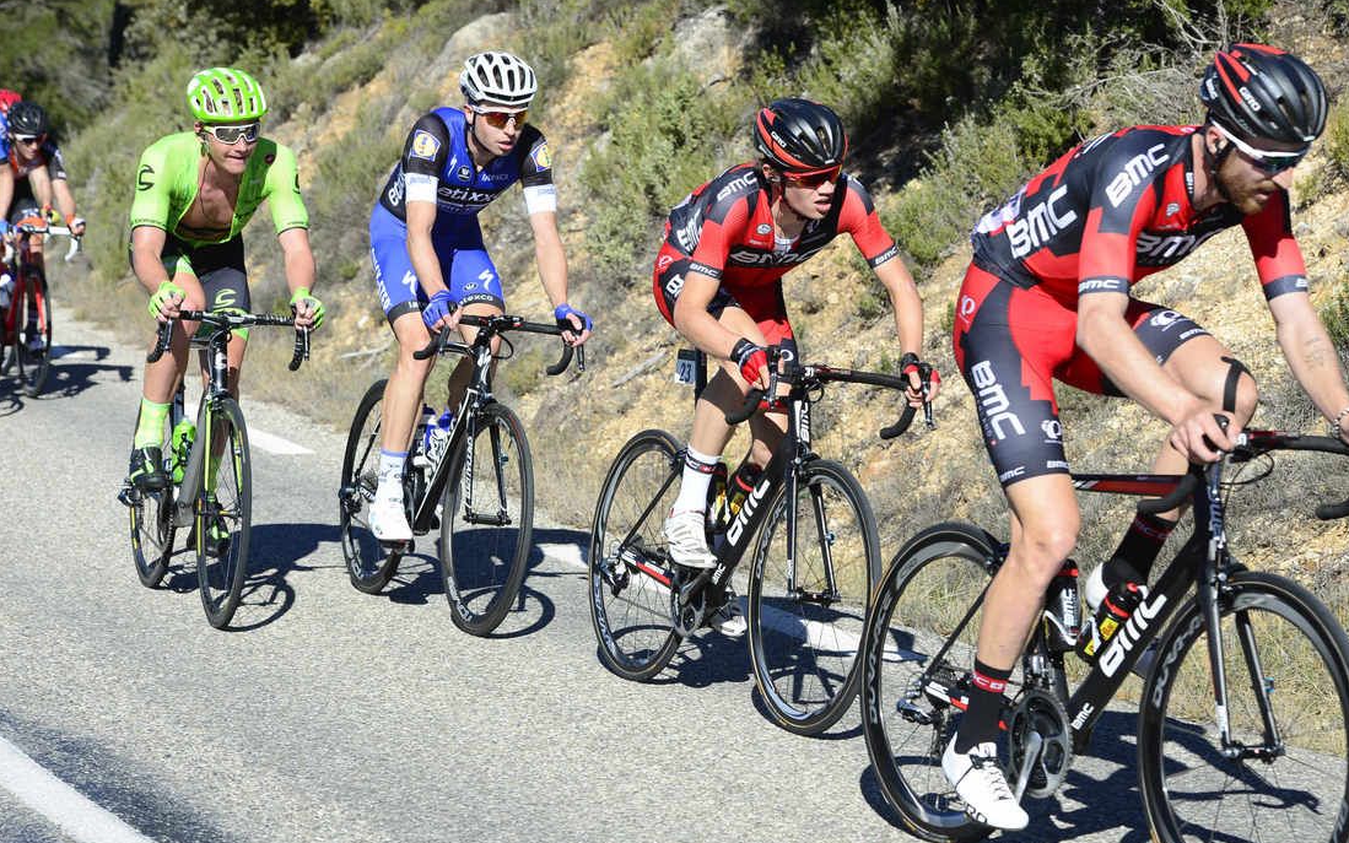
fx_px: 4008
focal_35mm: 109
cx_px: 734
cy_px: 477
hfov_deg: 19.1
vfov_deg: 12.0
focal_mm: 98
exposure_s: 1/1000
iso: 400
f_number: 8
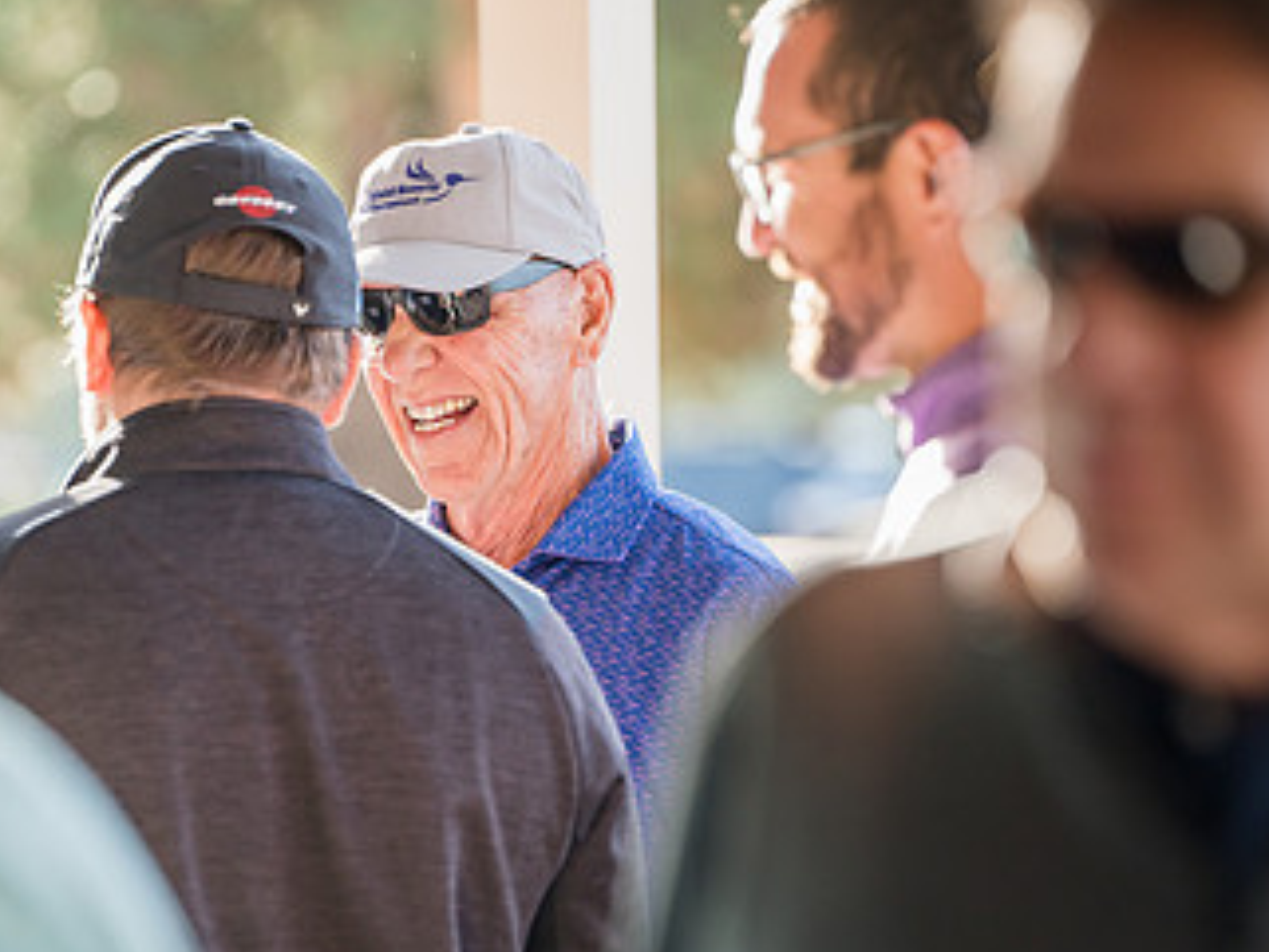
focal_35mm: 262
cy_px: 626
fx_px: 9608
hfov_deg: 7.6
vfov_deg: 5.7
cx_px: 439
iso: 500
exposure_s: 1/640
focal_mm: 151
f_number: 2.8
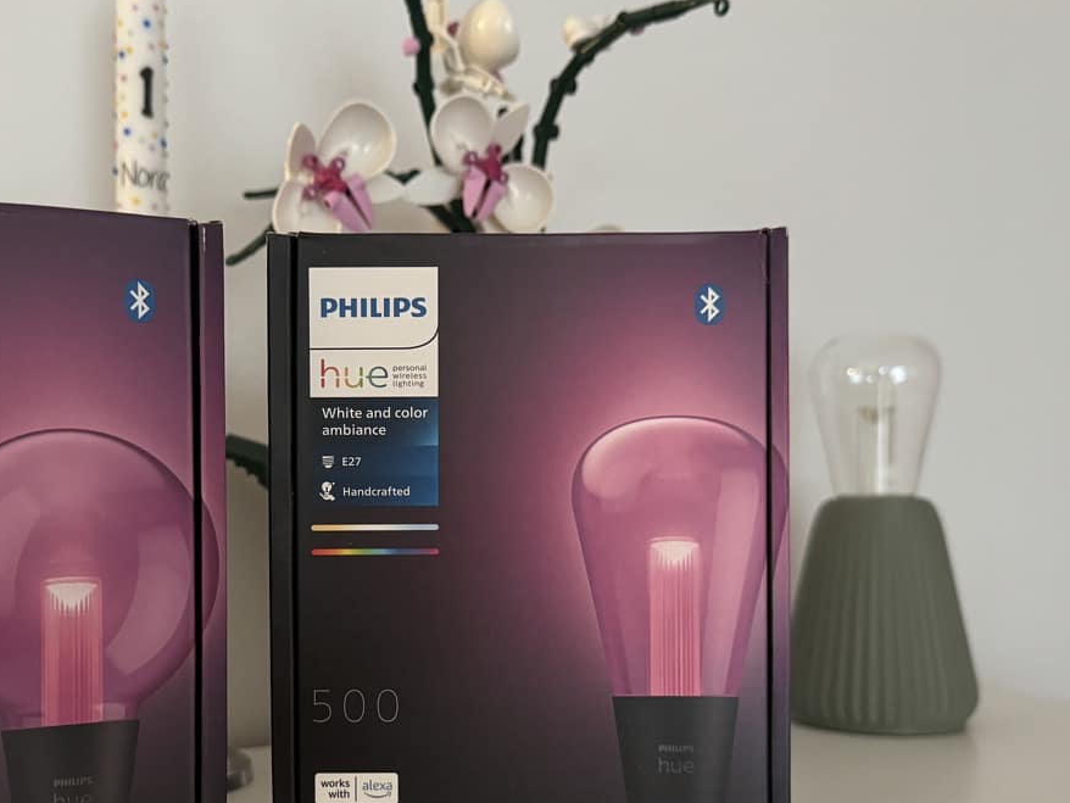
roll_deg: +0.1
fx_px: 1268
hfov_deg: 45.2
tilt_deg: -1.9
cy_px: 525
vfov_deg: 34.9
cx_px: 369
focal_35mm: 41
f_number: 1.78
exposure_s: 1/40
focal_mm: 6.76
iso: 1000
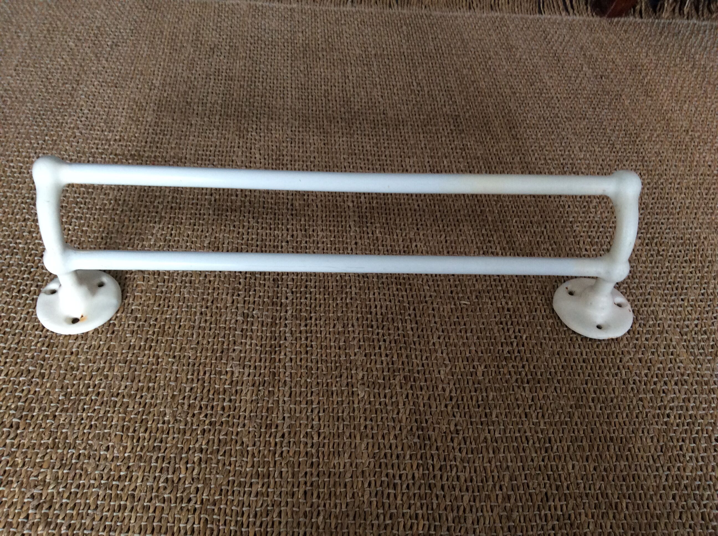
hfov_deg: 56.9
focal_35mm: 32
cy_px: 268
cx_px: 359
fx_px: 663
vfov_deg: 44.1
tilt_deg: -48.3
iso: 80
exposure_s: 1/25
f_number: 2.4
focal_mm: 3.3
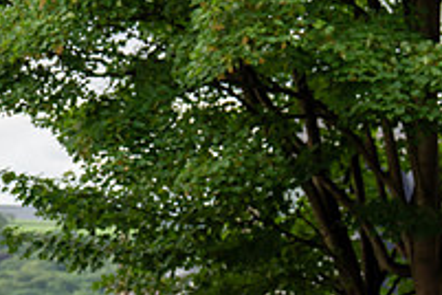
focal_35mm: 233
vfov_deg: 5.9
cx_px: -151
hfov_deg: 8.7
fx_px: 2860
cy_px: 296
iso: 400
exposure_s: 1/800
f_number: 3.5
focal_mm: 70
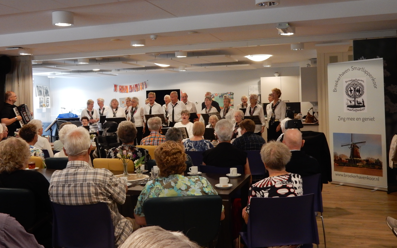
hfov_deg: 50.4
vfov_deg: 32.7
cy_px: 98
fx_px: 422
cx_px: 196
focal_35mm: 39
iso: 400
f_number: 4
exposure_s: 1/25
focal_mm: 6.4
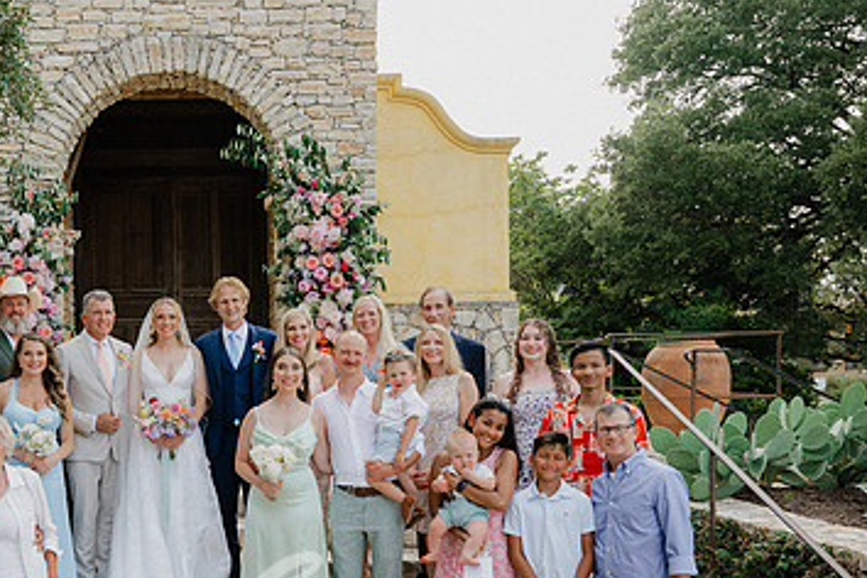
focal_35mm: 41
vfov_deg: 32.2
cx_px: 181
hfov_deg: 45.2
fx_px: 987
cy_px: 413
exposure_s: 1/400
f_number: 4
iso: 250
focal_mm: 25
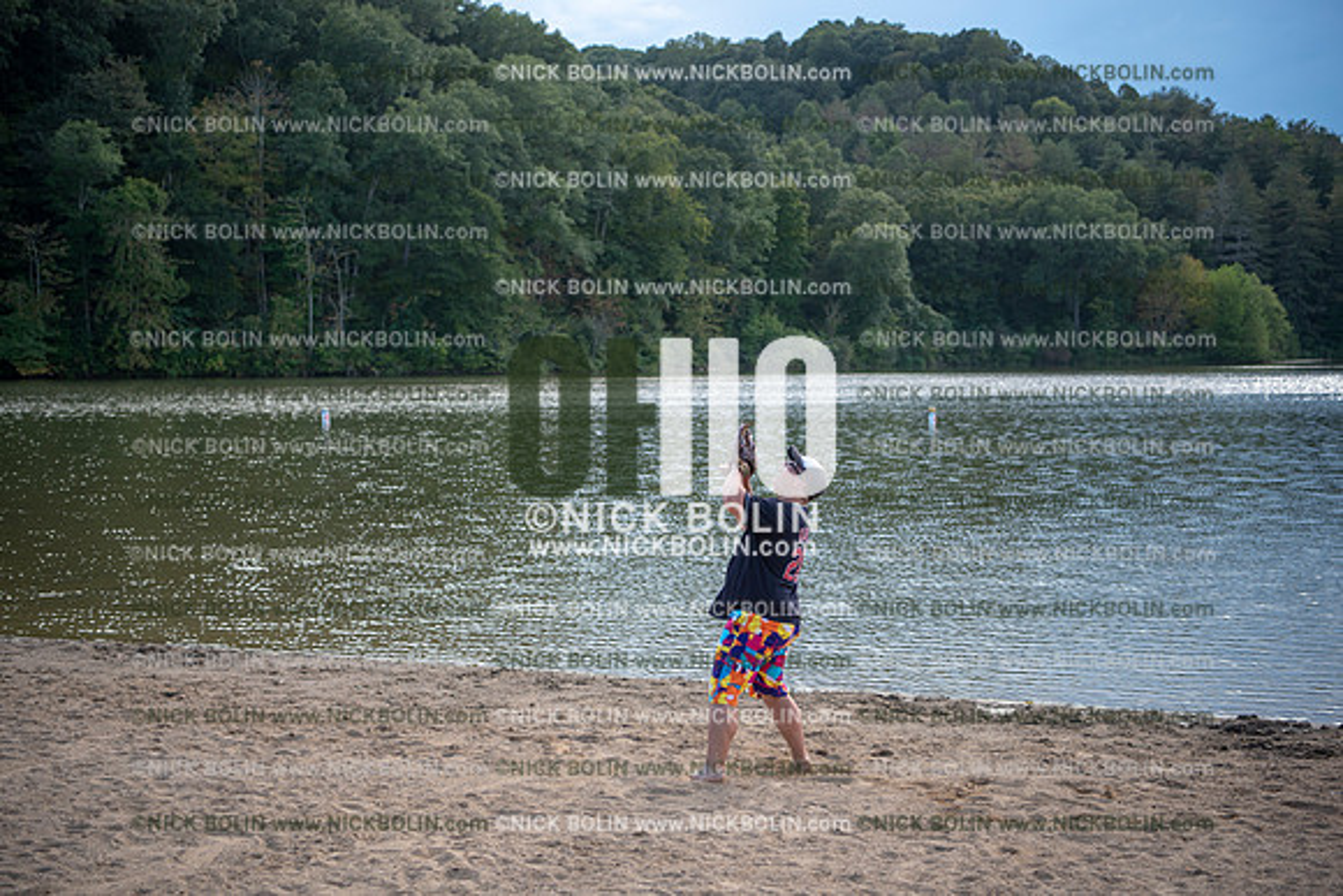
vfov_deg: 26.0
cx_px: 672
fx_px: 1940
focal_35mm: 52
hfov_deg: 38.2
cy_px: 448
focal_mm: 52
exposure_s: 1/640
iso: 160
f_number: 3.2
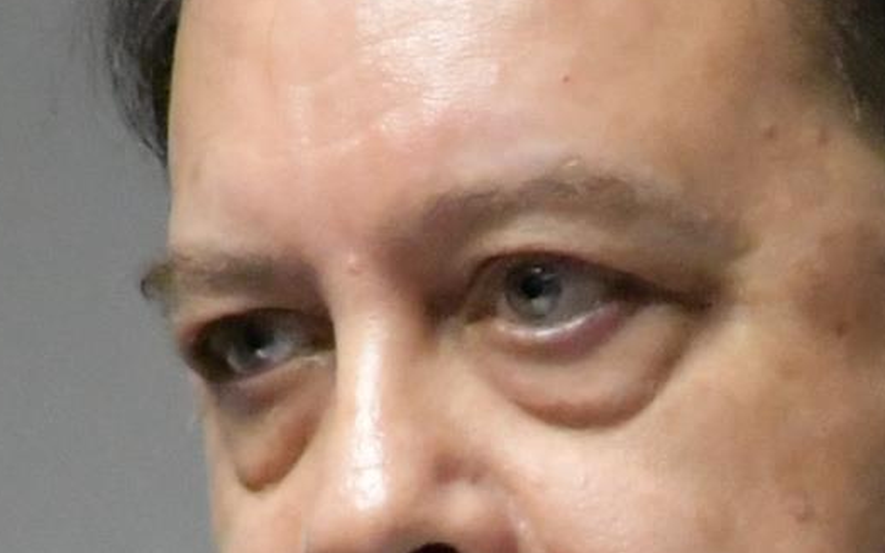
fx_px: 41224
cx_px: 1127
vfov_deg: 0.8
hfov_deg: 1.2
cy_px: 1383
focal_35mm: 1709
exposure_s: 1/200
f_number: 5.6
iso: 6400
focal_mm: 140
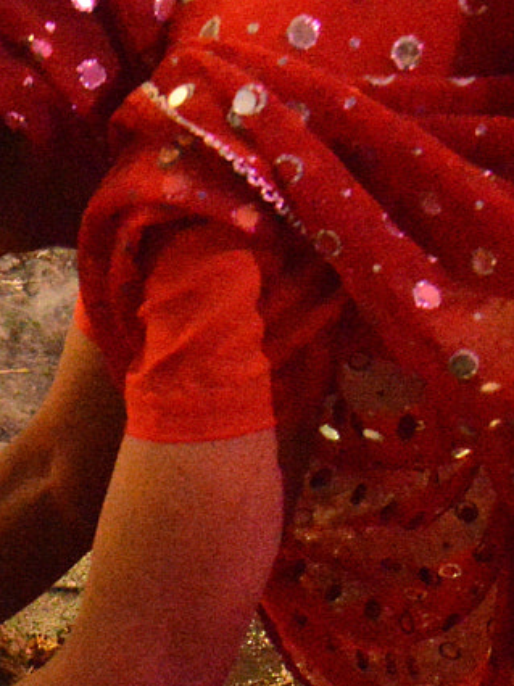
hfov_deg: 11.0
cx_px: -245
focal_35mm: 130
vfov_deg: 15.0
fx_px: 2576
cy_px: 652
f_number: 5.6
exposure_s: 1/160
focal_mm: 24
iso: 12800
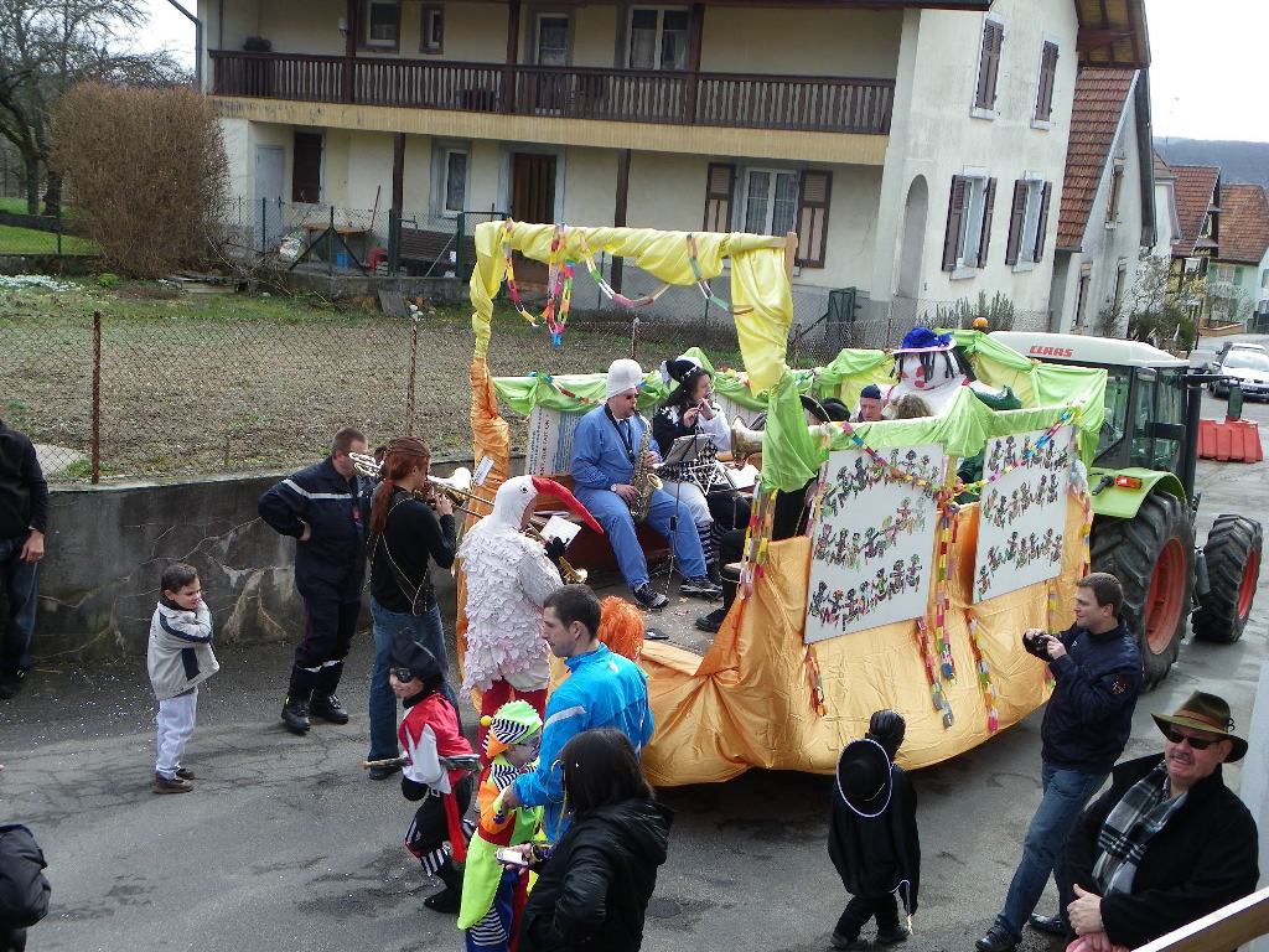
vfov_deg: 32.2
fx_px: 1650
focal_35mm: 45
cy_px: 476
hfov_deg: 42.1
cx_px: 634
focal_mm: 7.9
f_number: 3.5
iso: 50
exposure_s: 1/200
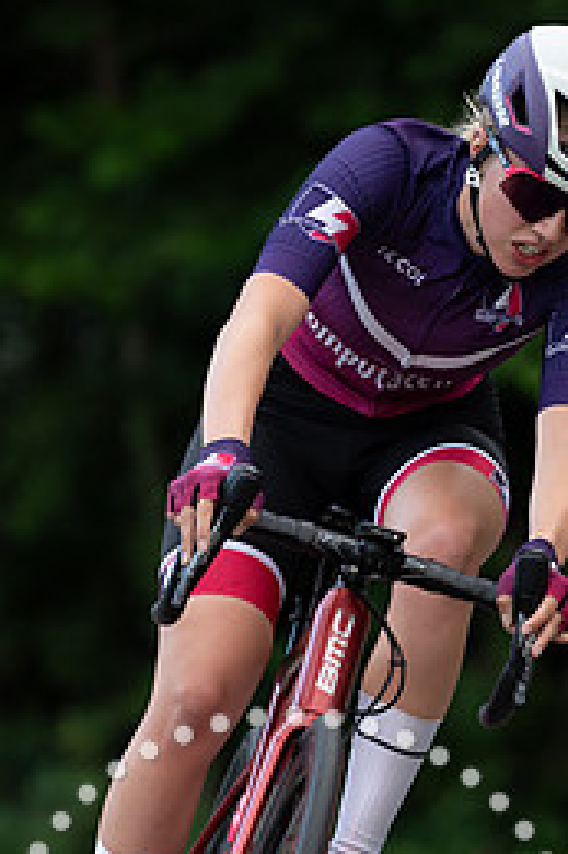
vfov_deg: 3.9
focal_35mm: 524
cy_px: 741
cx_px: 432
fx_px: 12417
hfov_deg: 2.6
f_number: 3.2
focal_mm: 200
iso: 1000
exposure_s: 1/800
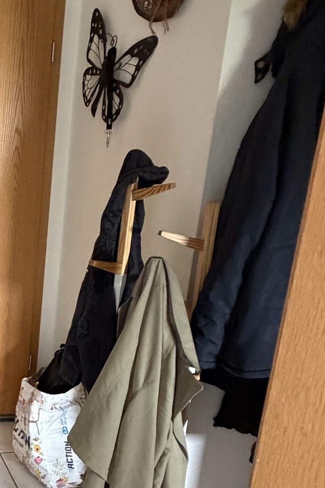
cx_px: -107
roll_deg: -0.7
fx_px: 555
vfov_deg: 47.1
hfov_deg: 27.0
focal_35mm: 41
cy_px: 295
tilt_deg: -15.3
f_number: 2.2
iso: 800
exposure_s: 1/60
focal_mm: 2.22
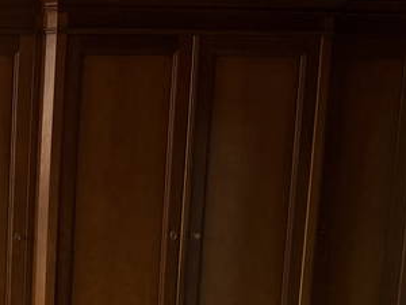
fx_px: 962
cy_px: 272
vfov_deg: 17.7
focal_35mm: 82
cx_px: -162
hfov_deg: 21.0
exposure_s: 1/108
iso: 200
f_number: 1.78
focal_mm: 6.76
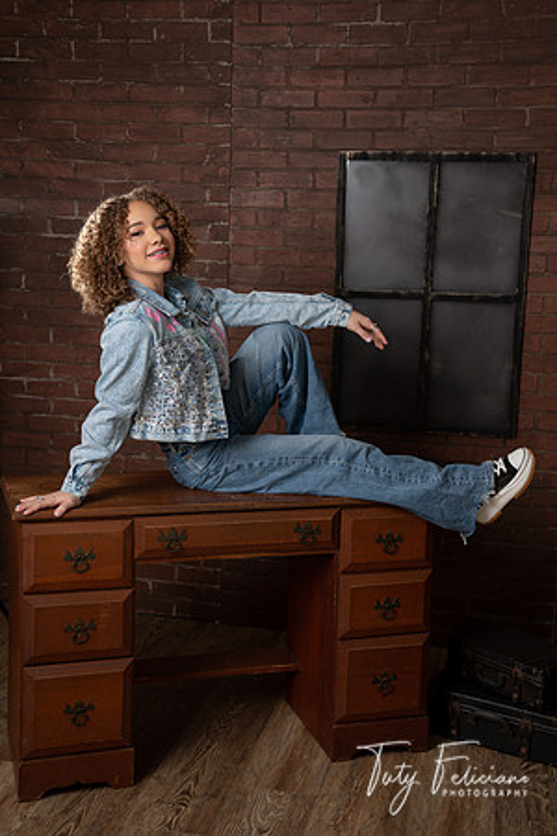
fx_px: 1137
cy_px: 418
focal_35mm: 49
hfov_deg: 27.5
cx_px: 278
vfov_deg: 40.3
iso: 200
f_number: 5
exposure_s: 1/160
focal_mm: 49
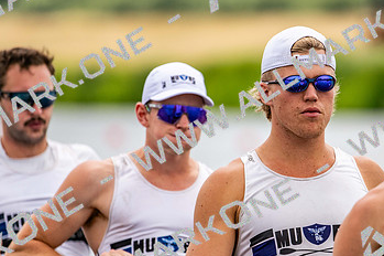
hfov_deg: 3.1
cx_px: 266
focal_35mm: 665
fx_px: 7087
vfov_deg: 2.1
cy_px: 174
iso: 320
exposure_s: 1/2500
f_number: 4.5
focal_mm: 400
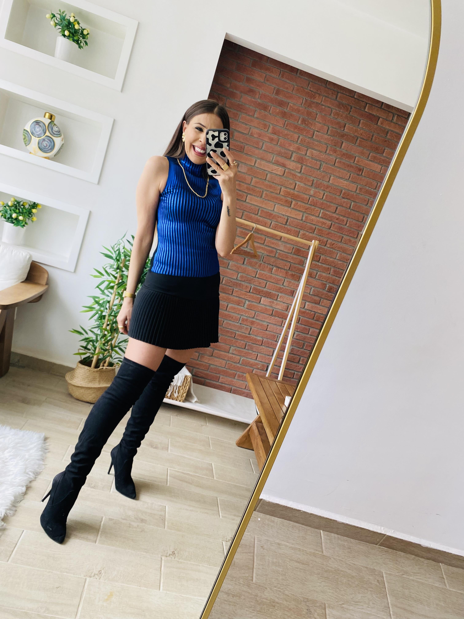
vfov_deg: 67.3
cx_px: 232
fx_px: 465
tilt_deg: -30.0
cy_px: 310
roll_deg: -22.1
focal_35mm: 26
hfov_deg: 53.1
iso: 125
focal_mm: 4.25
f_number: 1.8
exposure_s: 1/116
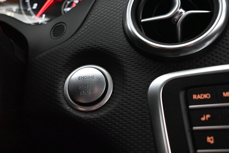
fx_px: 261
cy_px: 76
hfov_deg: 47.4
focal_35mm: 41
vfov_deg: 32.6
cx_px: 114
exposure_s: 1/60
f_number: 5.6
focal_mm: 41
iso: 14400
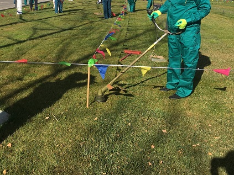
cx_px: 87
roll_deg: -0.1
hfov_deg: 39.4
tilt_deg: -8.2
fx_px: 324
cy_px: 43
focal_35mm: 48
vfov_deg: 29.7
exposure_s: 1/1451
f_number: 2.2
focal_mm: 4.15
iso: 25
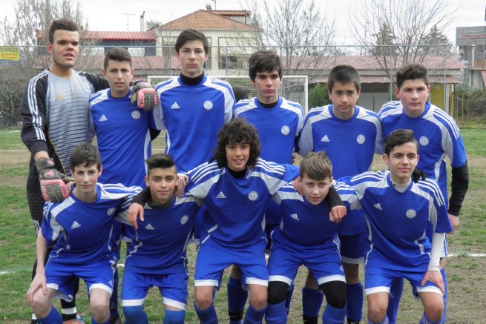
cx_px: 243
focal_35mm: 65
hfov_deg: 31.0
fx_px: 878
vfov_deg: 20.9
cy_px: 162
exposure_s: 1/80
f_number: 6
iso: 50
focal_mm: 11.2
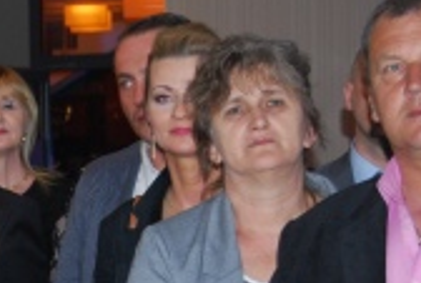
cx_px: -105
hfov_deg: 9.8
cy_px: 364
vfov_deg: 6.7
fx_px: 2404
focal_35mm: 205
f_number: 5.3
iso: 560
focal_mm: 46
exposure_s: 1/60
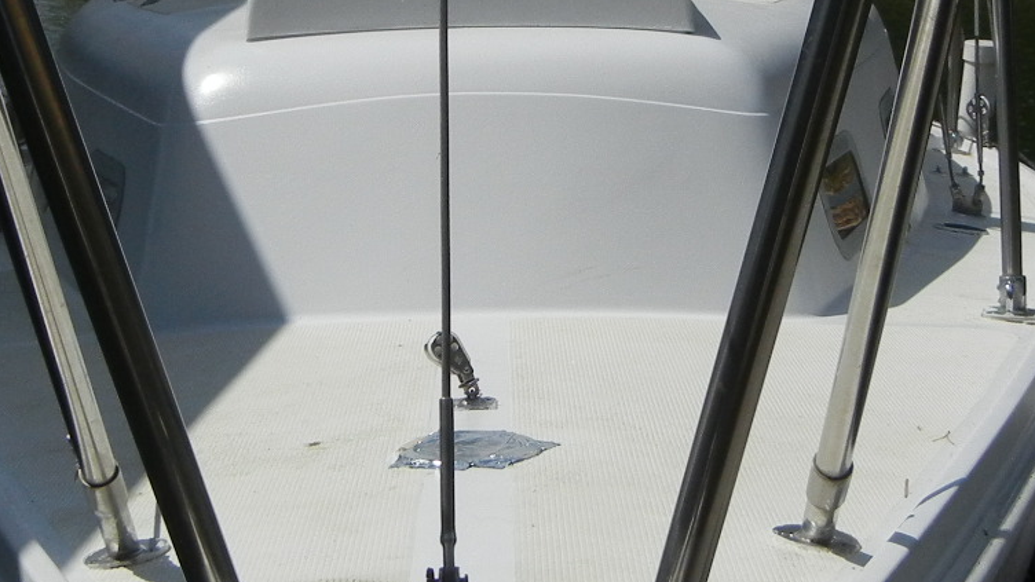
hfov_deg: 23.9
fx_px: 2443
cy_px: 250
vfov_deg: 13.6
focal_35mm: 89
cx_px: 435
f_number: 7
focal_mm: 5.4
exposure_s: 1/1420
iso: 160
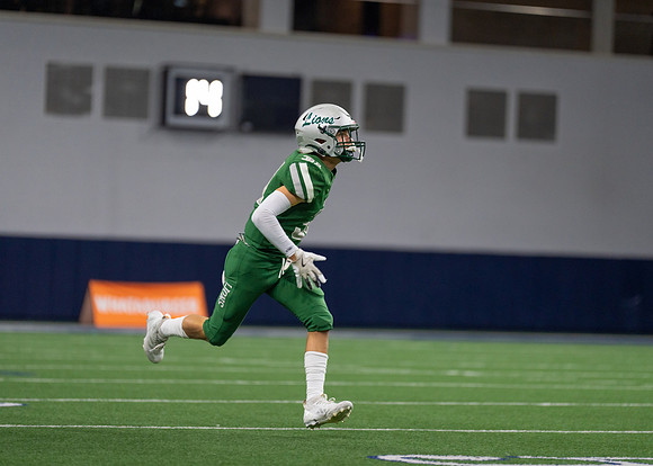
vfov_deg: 6.9
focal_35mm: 210
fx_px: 3886
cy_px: 233
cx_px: 326
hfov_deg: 9.6
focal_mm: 200
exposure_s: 1/1000
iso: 2000
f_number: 2.8
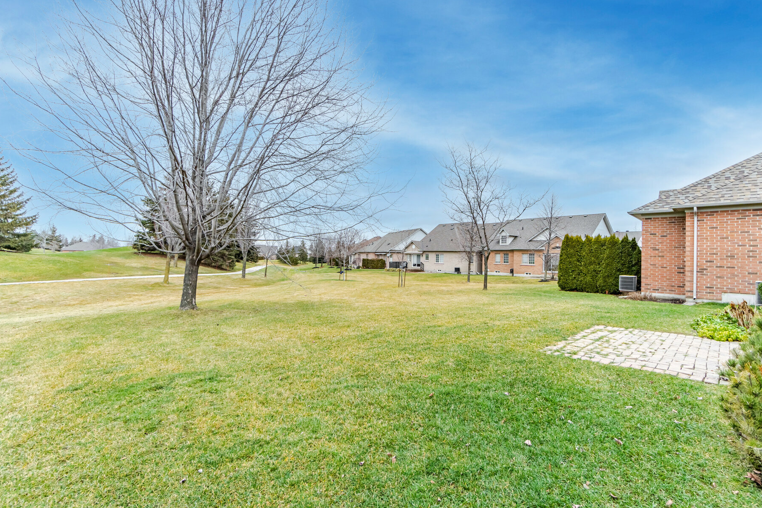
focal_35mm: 16
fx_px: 339
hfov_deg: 96.7
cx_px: 401
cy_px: 262
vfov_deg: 73.7
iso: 160
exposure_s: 1/50
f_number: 7.1
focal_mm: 10
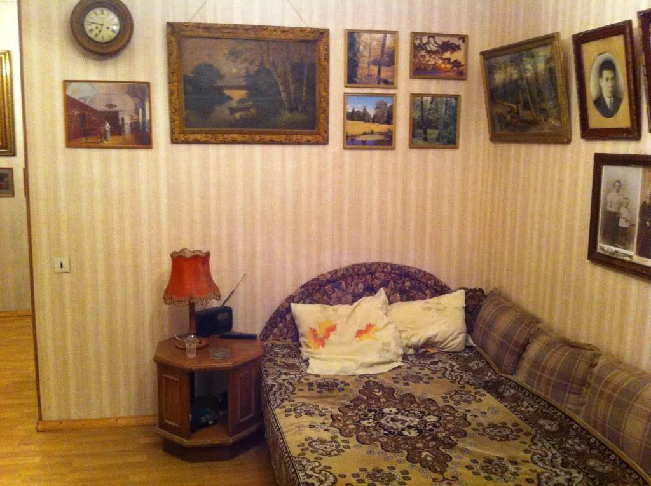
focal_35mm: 35
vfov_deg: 40.6
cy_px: 243
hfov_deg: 52.7
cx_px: 326
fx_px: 657
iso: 400
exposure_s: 1/15
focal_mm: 3.85
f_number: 2.8
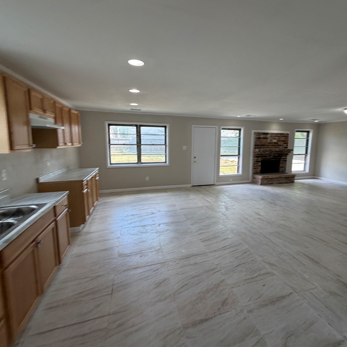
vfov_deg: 83.9
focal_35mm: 17
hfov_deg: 83.3
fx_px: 193
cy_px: 168
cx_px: 202
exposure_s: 1/120
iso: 100
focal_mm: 2.22
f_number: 2.2
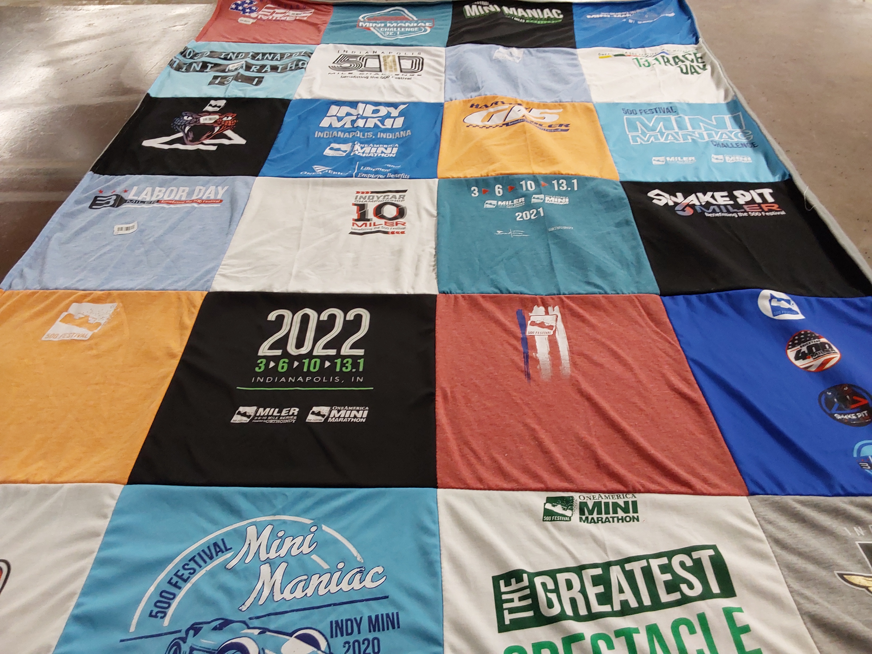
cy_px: 327
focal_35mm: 28
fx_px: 705
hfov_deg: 63.4
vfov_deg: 49.7
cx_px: 436
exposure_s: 1/60
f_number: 1.9
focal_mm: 2.91
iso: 125
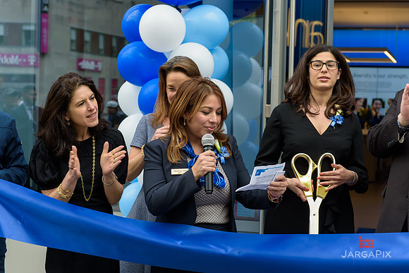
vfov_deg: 19.5
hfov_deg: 28.8
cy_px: 136
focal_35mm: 70
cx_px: 204
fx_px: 795
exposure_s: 1/250
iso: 200
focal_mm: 70
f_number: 5
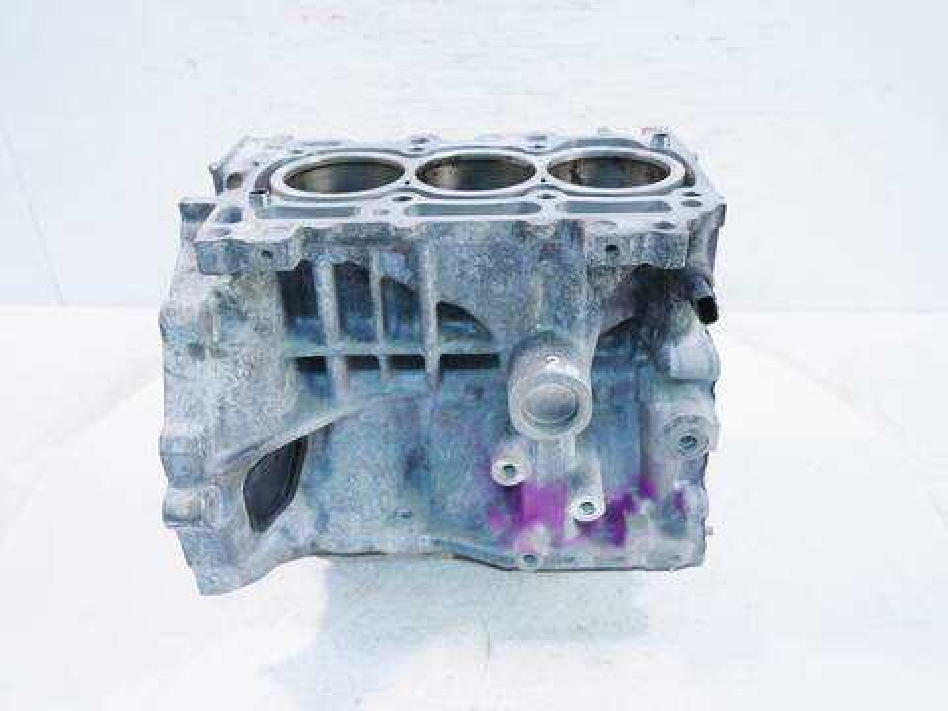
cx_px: 474
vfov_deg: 46.8
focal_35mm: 30
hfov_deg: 60.0
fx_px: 822
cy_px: 356
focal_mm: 15
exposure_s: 1/60
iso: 400
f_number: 3.7
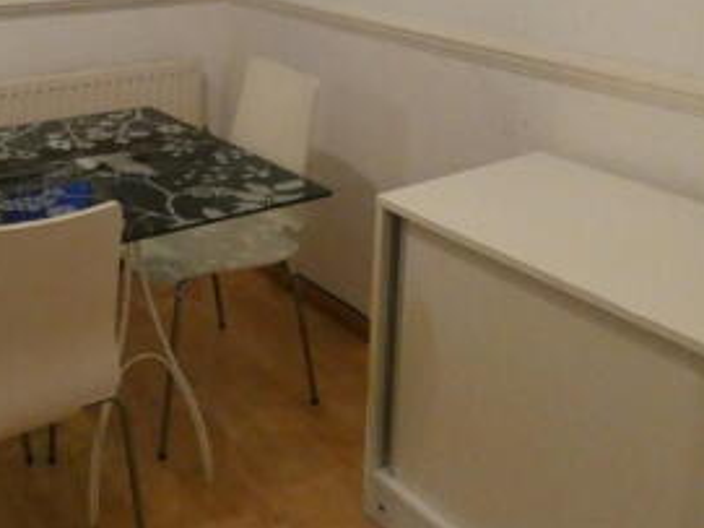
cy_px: 79
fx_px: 874
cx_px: 162
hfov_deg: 42.3
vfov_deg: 32.3
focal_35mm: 43
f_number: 2.8
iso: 1000
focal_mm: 3.6
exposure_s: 1/60
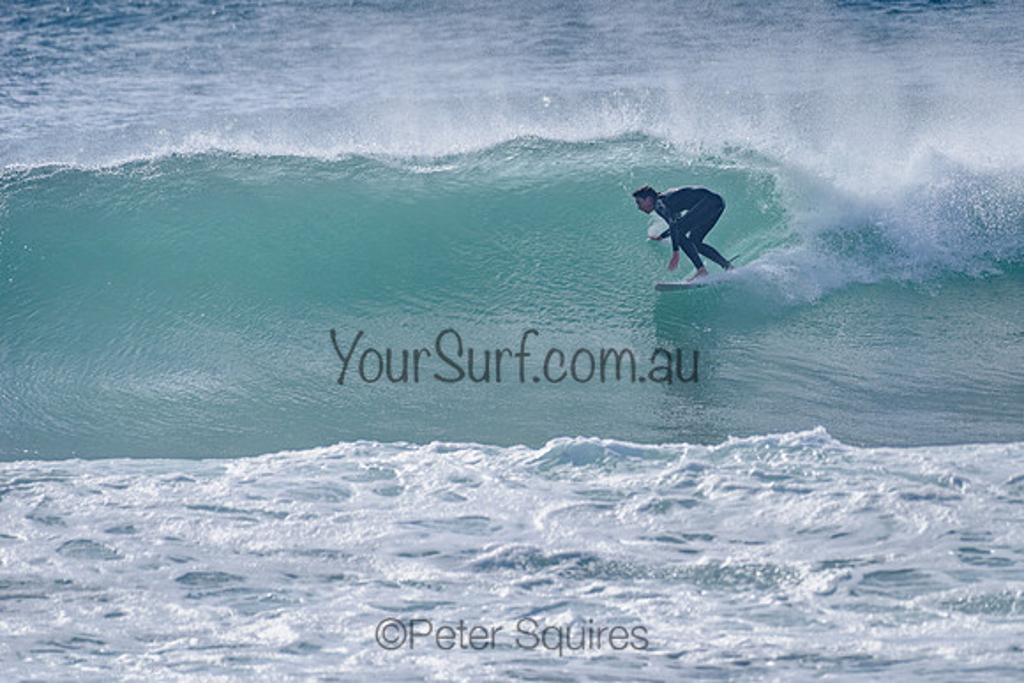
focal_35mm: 612
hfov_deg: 3.4
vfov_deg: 2.2
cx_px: 627
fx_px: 17416
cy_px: 265
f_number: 5.6
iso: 90
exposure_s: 1/2000
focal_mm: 500
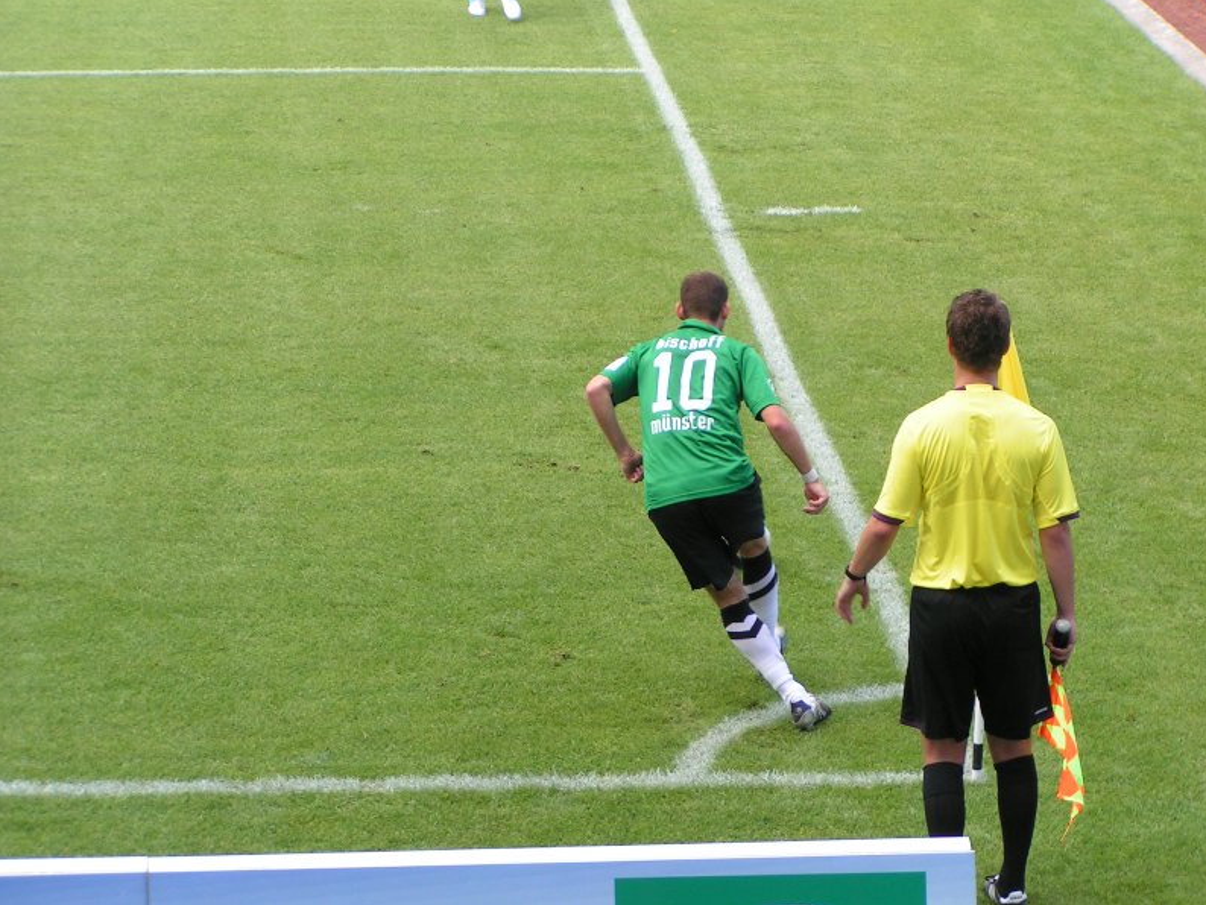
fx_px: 4774
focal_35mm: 137
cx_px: 605
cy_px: 452
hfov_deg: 14.4
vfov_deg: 10.8
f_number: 4.5
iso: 50
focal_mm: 20.9
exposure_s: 1/125
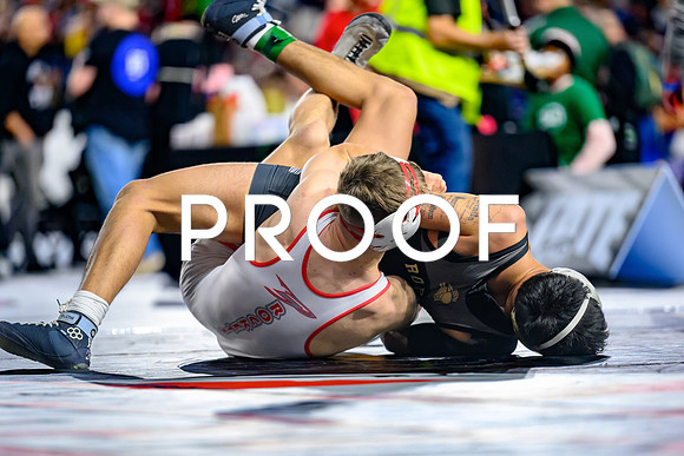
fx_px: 4141
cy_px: 265
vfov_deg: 6.3
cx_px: 336
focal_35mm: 218
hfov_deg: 9.4
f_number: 2.8
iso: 3200
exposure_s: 1/640
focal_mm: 185
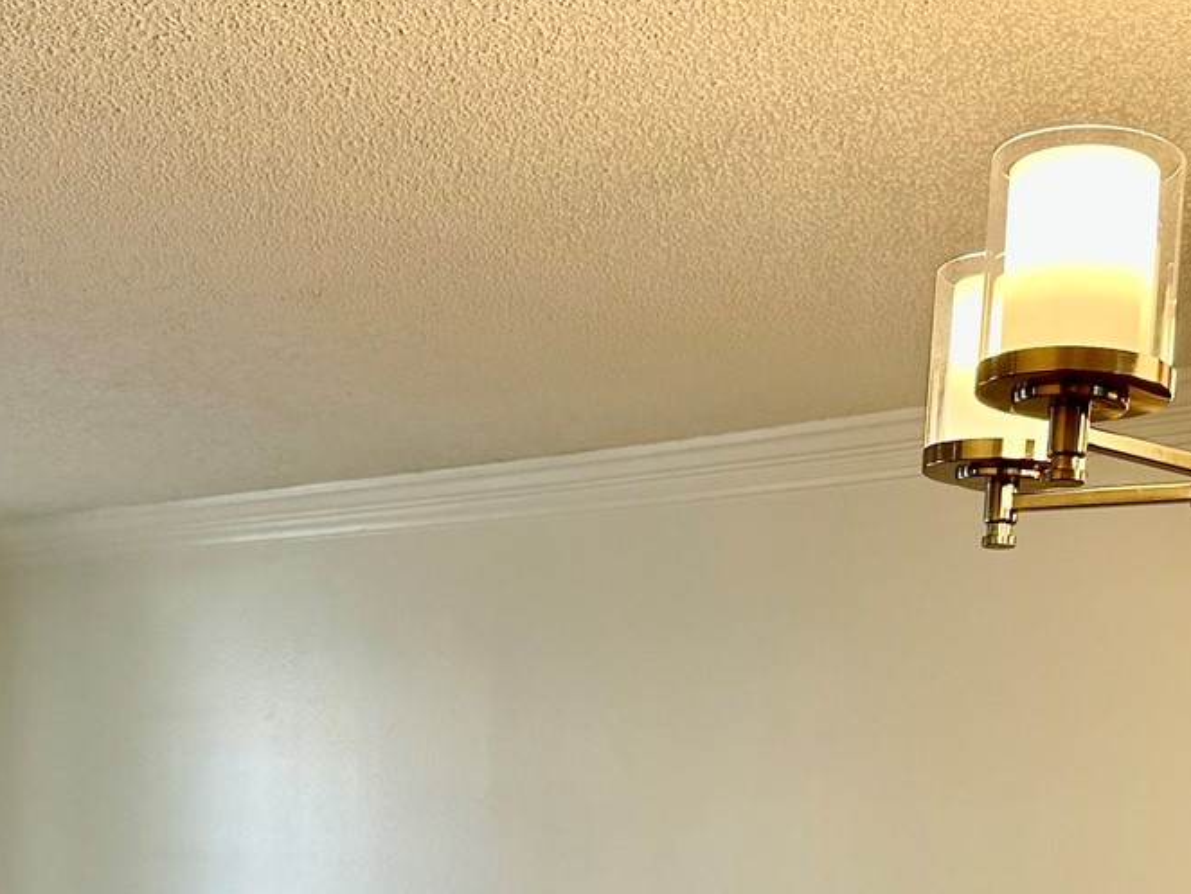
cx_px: 743
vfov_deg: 24.0
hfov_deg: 33.1
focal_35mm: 58
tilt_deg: -1.7
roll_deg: -4.2
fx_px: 1996
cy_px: 925
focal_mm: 6.86
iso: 125
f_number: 1.78
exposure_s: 1/120
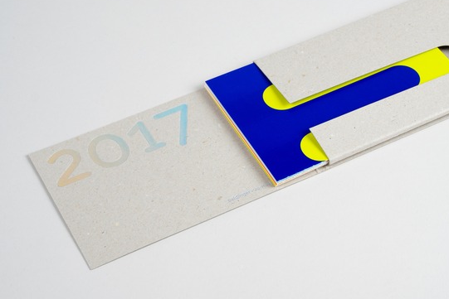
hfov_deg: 21.0
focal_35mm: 97
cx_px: 264
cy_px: 128
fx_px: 1210
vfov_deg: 14.1
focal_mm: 50
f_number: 10
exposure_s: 1/80
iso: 100
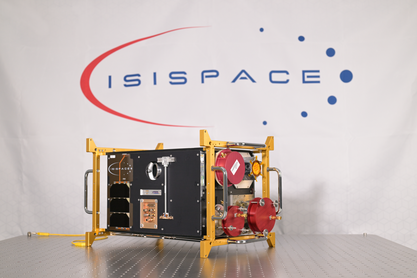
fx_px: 579
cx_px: 208
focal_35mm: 50
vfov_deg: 27.0
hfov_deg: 39.6
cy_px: 139
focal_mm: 50
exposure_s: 1/50
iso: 400
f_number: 5.6
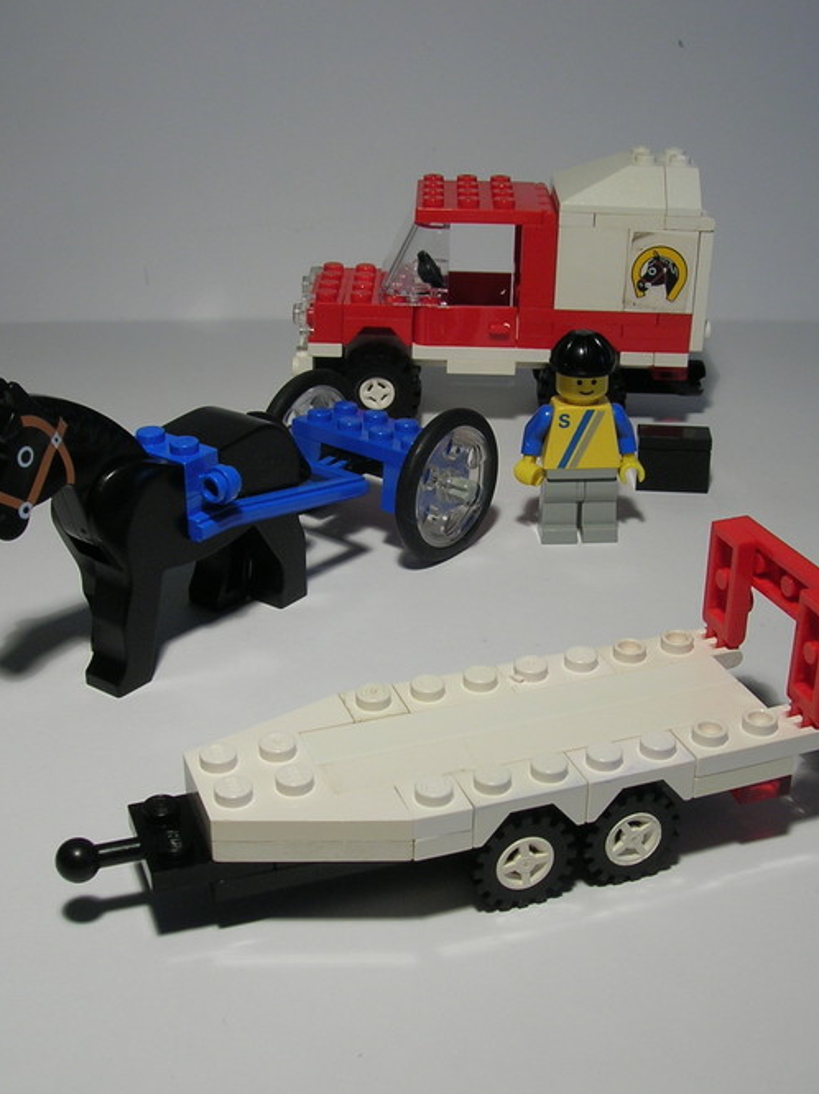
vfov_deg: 41.3
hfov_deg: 31.4
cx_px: 487
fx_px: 1453
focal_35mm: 46
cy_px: 549
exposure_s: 1/20
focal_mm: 5.7
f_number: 4.9
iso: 50
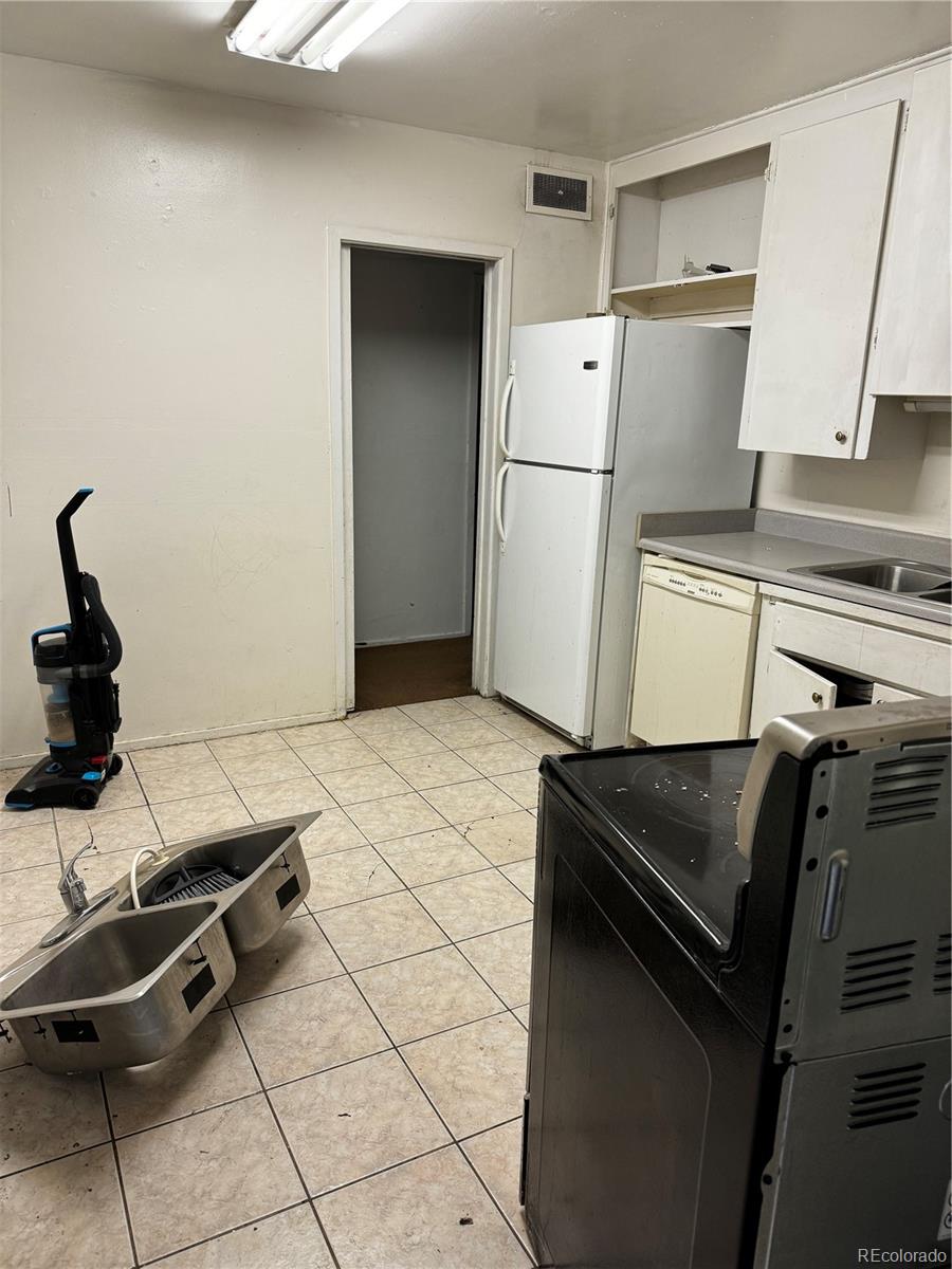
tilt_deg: -14.5
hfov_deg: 56.8
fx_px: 880
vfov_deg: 71.6
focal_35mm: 24
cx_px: 476
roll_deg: -2.1
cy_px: 634
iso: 160
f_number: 1.78
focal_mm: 6.76
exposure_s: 1/60
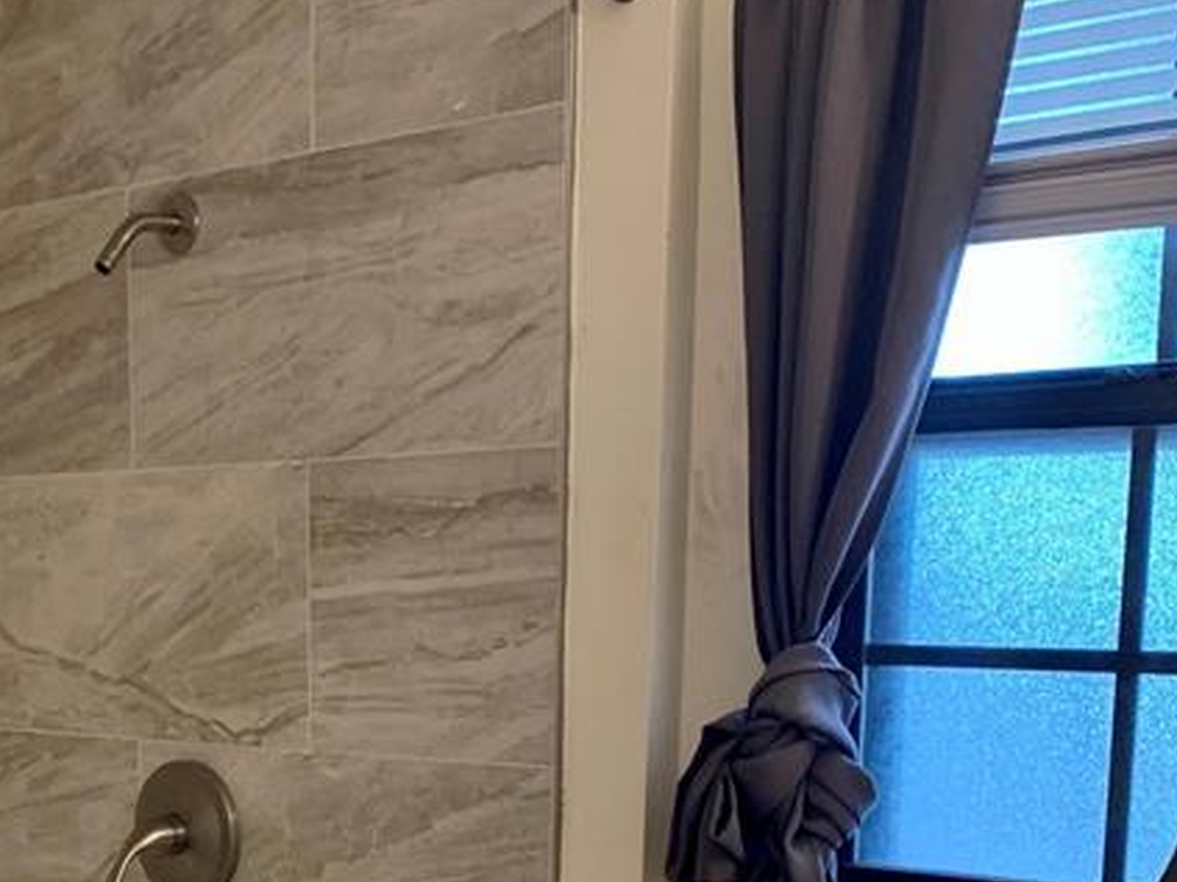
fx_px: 2141
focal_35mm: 63
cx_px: 214
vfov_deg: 21.9
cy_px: 1006
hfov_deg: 29.9
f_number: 1.8
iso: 200
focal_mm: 4.25
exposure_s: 1/60
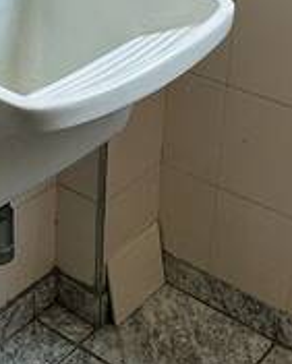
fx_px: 907
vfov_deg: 21.8
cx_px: 70
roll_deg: -2.3
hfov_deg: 18.2
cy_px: -14
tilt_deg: -20.2
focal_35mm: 84
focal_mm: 2.22
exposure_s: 1/295
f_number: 2.2
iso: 40
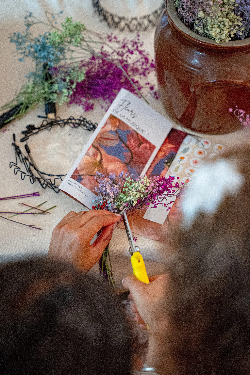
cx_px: 125
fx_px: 729
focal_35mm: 70
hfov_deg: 19.5
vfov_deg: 28.8
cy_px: 188
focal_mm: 70
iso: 5000
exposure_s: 1/160
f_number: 2.8
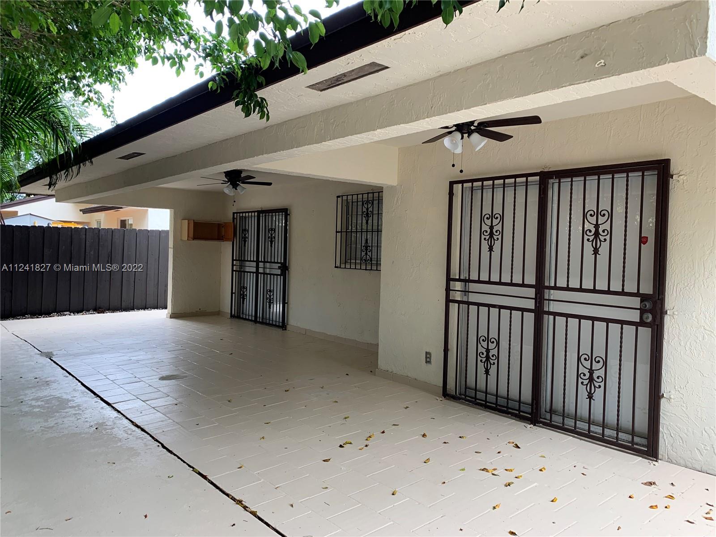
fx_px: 538
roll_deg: -0.6
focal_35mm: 26
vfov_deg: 53.1
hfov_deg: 67.3
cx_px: 358
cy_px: 268
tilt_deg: -2.7
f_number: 1.8
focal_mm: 4.25
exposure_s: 1/121
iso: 40
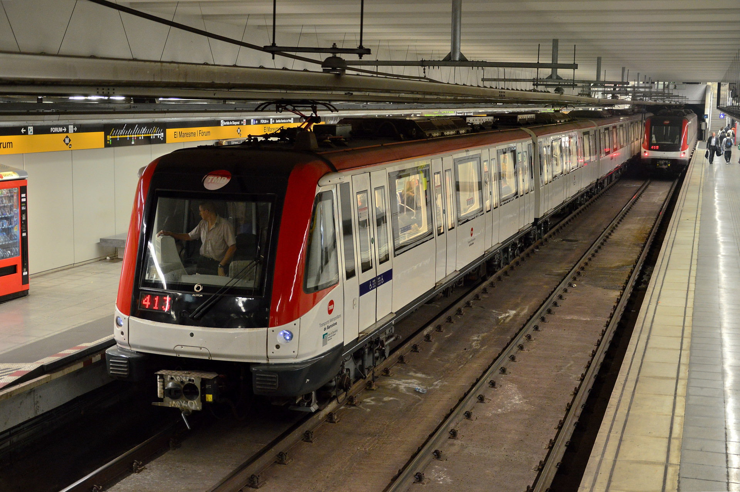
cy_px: 246
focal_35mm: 51
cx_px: 370
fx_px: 1047
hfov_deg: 38.9
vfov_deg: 26.4
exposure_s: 1/20
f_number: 4.2
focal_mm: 34
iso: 800
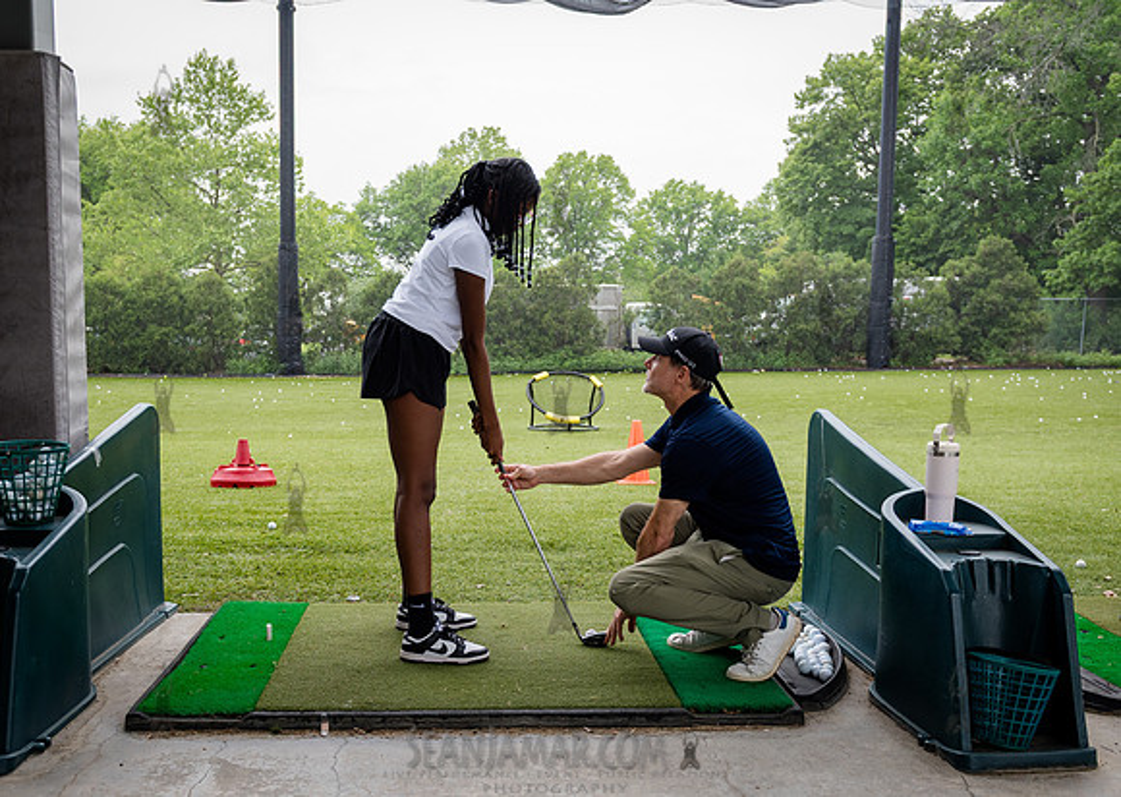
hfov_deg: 52.3
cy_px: 458
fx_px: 1141
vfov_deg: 38.4
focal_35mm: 36
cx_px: 529
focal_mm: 27
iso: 400
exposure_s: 1/200
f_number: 3.5
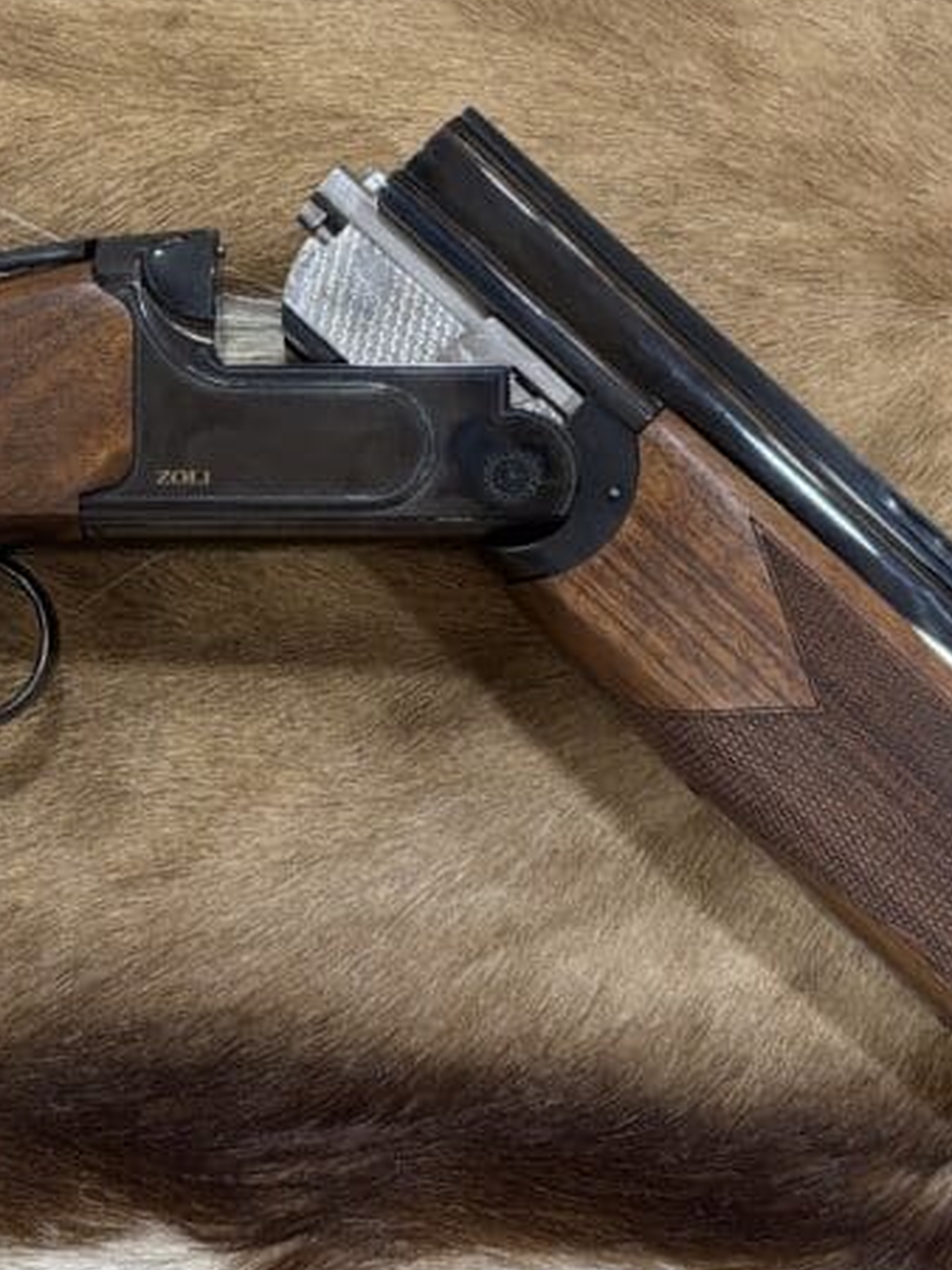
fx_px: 2164
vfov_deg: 32.6
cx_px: 282
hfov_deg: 24.6
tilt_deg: -80.0
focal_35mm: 59
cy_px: 498
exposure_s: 1/60
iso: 160
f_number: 1.6
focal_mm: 5.96
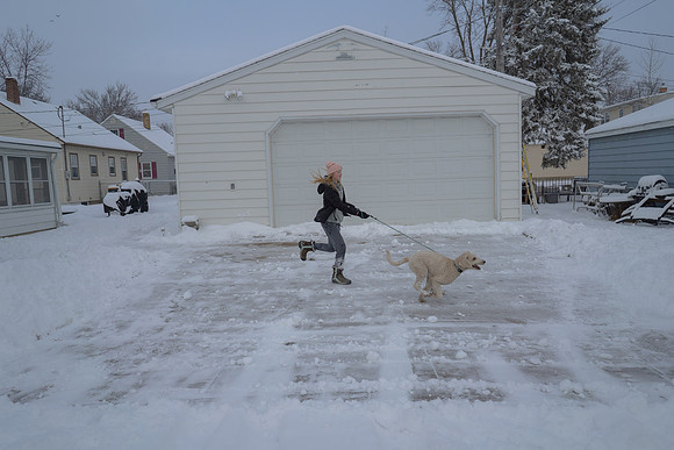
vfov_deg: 44.5
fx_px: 550
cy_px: 236
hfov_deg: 63.0
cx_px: 344
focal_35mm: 29
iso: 200
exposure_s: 1/1600
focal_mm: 28
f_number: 4
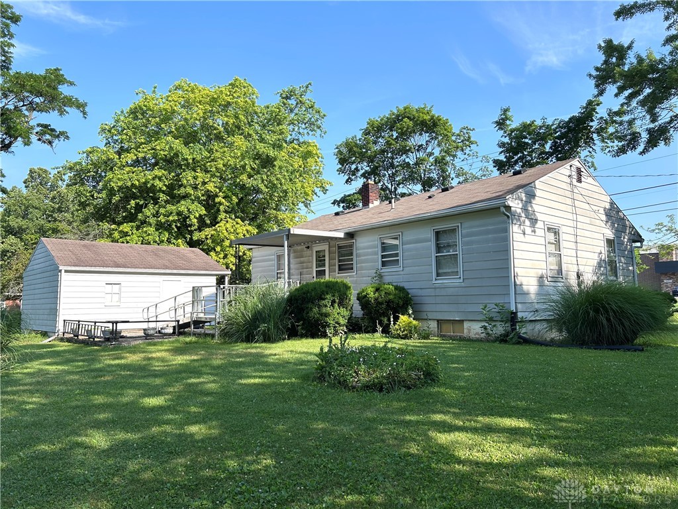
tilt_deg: +6.0
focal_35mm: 26
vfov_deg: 53.1
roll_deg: +1.0
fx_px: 509
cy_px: 254
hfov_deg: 67.3
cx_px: 339
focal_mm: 5.7
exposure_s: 1/2457
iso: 50
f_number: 1.5
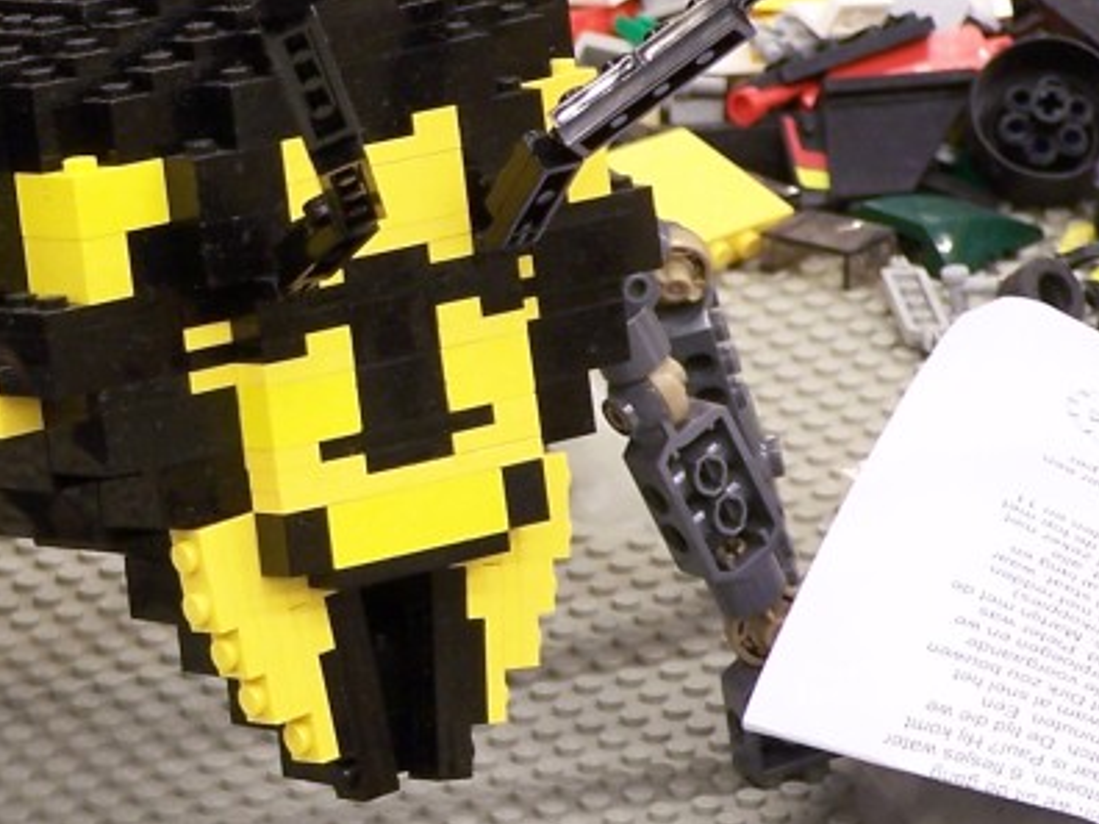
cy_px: 305
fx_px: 11398
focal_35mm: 359
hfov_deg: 5.5
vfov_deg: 4.1
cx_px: -94
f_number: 3.2
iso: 80
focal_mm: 23.1
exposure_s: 1/2
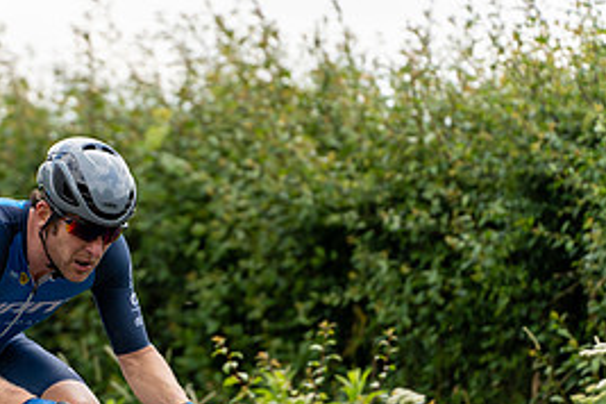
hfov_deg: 5.3
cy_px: 253
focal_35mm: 391
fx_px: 6581
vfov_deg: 3.5
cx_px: 20
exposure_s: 1/1000
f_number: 3.2
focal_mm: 180
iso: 160
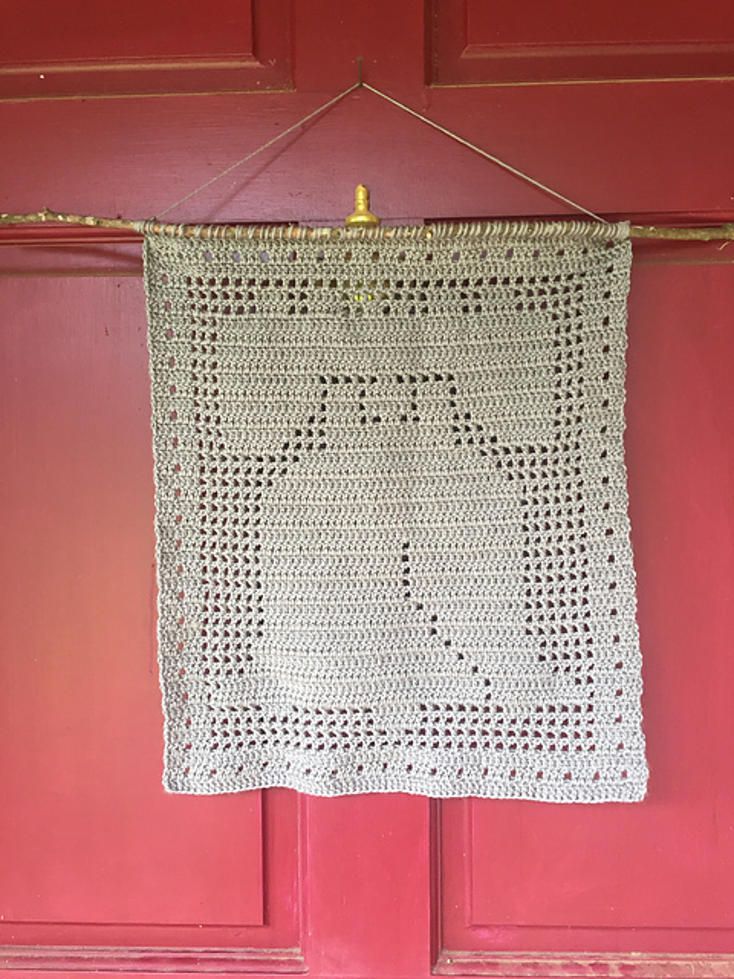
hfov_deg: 48.2
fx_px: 820
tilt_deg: -3.7
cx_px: 367
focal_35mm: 29
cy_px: 490
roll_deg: +0.3
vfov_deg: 61.7
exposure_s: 1/30
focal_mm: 4.15
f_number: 2.2
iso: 32
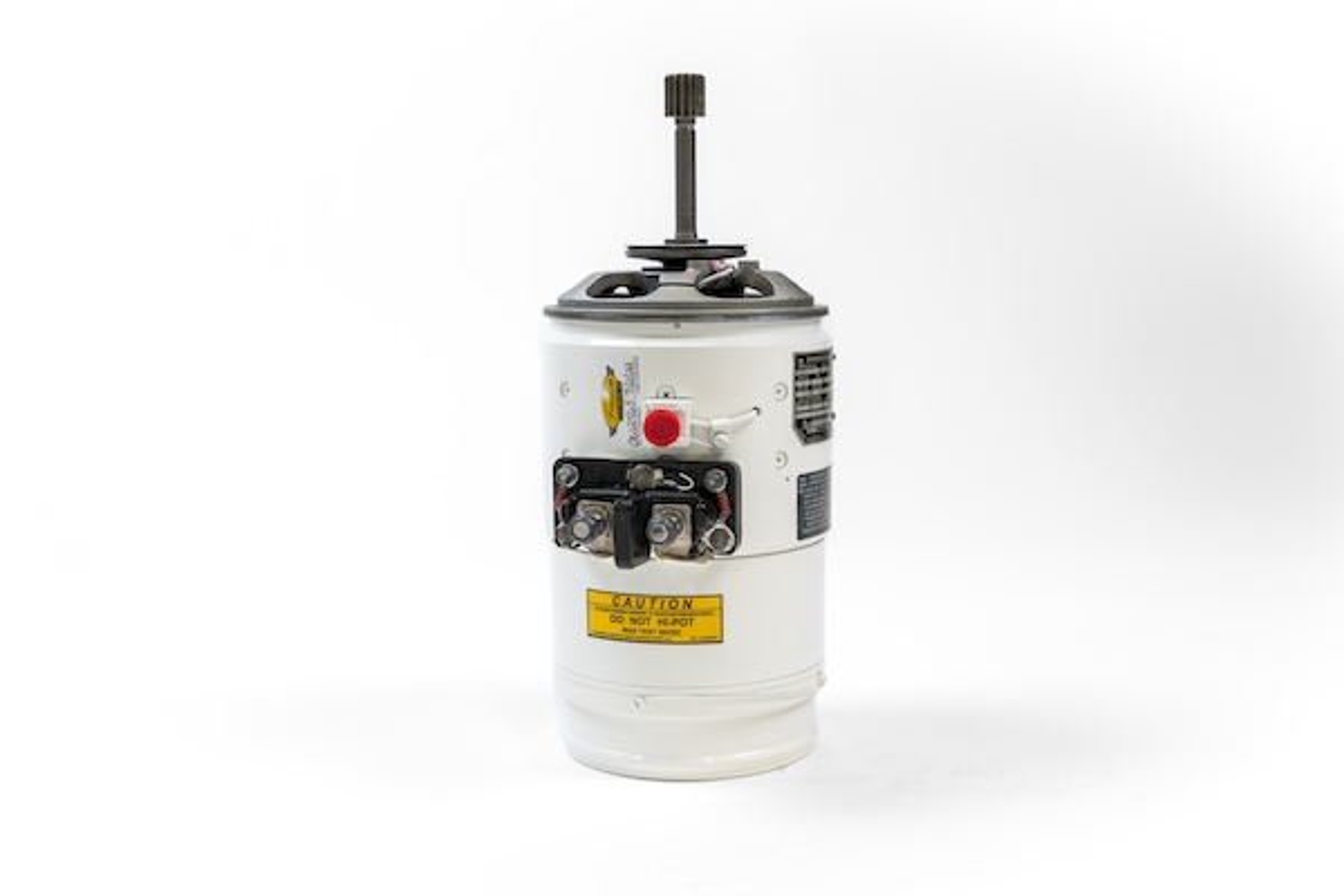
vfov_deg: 30.8
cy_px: 448
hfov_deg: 44.9
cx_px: 672
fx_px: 1628
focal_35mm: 44
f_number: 5.6
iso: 250
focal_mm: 43.6
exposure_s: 1/60
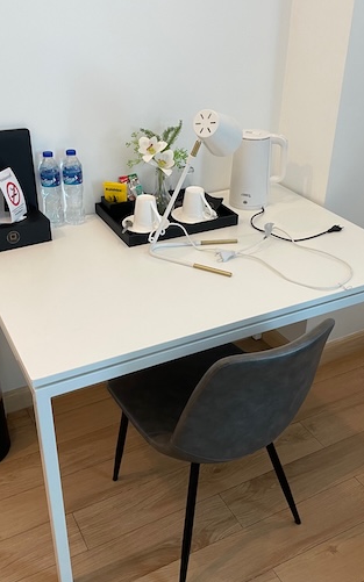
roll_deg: -1.7
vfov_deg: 52.8
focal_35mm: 37
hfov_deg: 34.4
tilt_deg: -30.4
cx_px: 186
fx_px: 587
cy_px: 292
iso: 80
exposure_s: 1/50
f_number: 1.6
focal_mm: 4.2
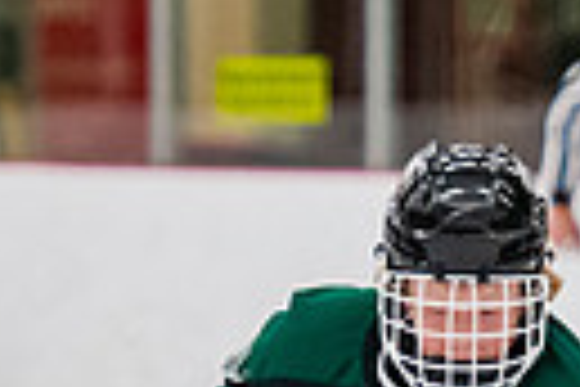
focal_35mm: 1097
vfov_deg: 1.3
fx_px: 17673
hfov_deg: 1.9
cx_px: 371
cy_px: 822
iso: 2000
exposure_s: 1/640
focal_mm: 135
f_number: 3.2
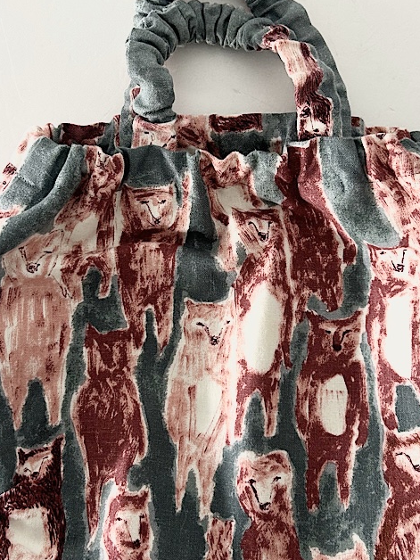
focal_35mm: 53
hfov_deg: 27.5
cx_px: 230
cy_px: 275
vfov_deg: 36.2
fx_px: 857
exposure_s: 1/82
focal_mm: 5.7
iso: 125
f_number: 1.5
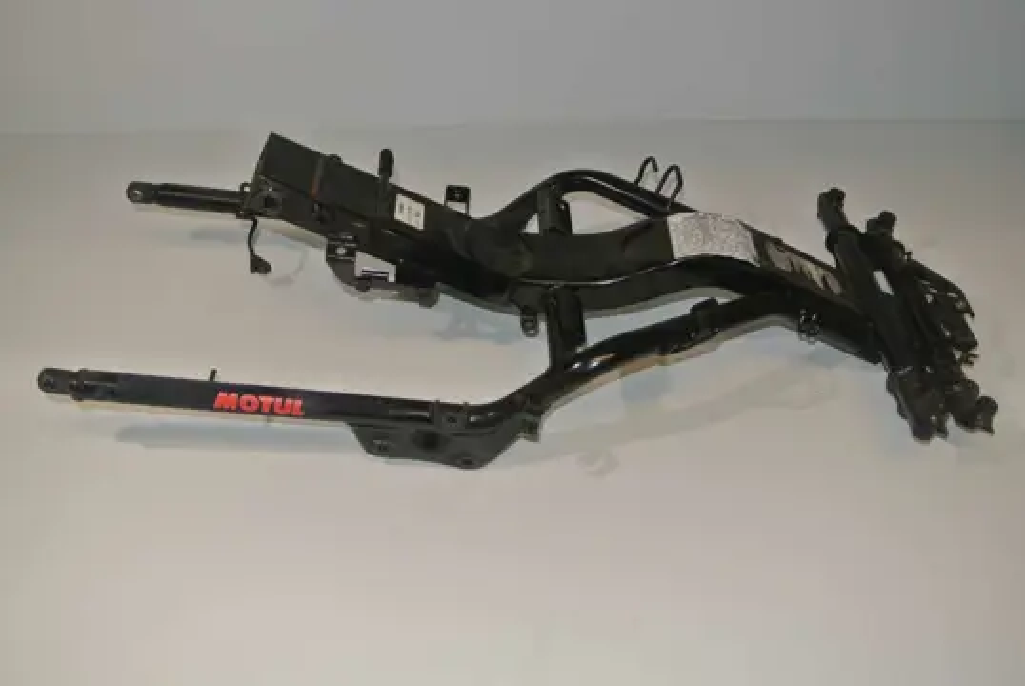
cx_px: 512
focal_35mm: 37
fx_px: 1055
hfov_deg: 51.8
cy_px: 343
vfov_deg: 36.0
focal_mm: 14
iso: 200
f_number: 4
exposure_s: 1/60
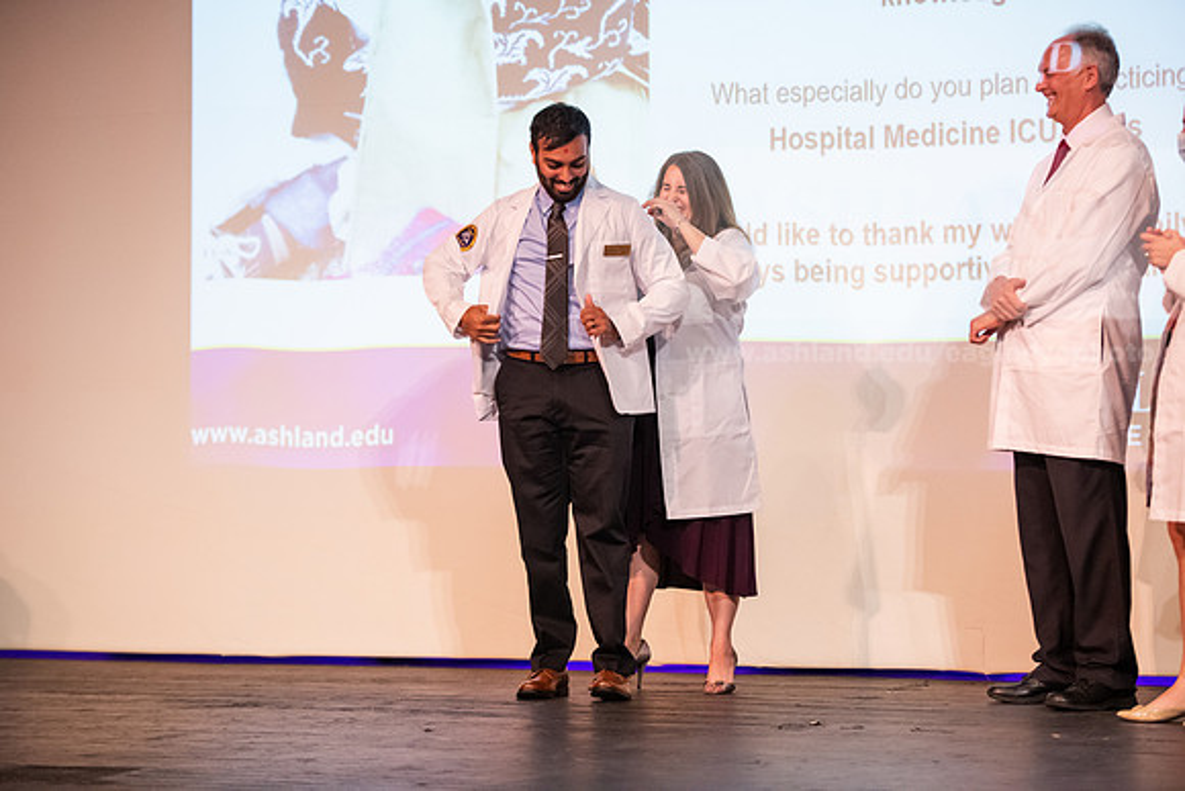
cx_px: 592
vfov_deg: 13.7
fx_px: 3292
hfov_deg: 20.4
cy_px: 396
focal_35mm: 100
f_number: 3.2
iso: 4000
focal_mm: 100
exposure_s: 1/200
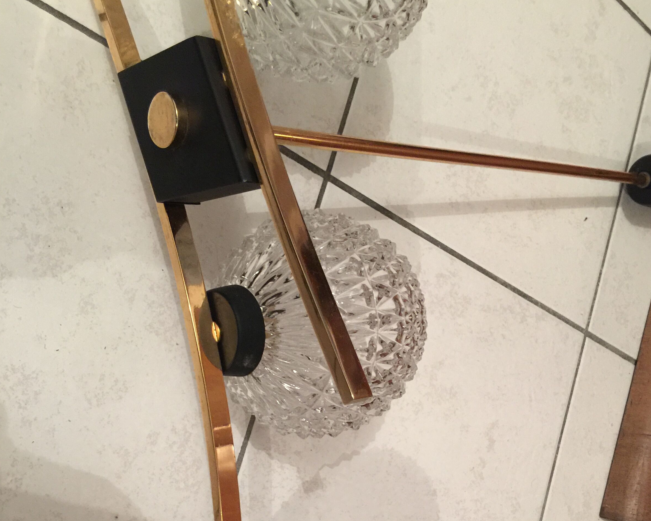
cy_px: 399
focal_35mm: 39
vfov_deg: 37.2
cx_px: 324
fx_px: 751
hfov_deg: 46.8
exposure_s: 1/8
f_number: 2.2
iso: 125
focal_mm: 4.15
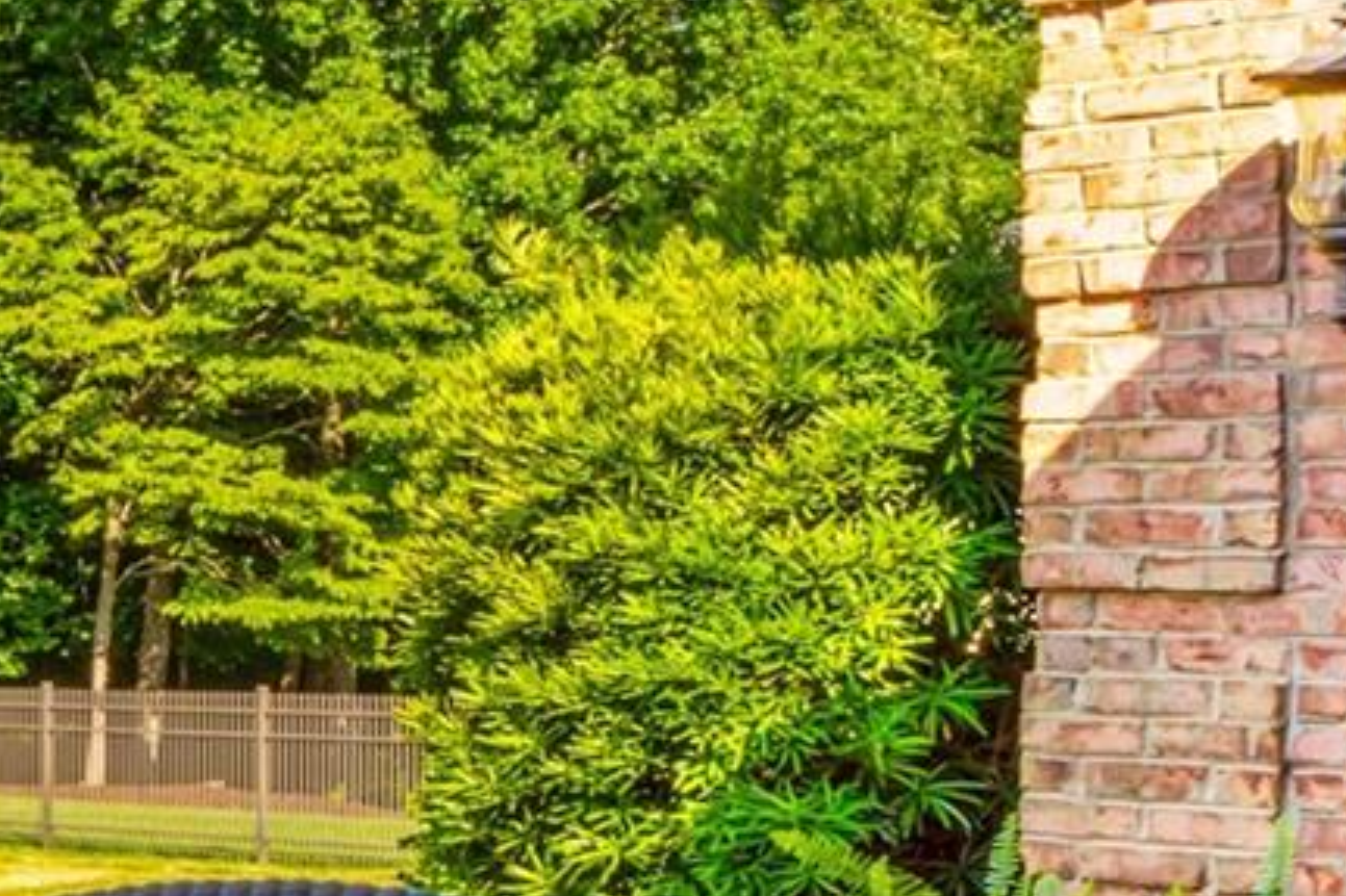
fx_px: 2840
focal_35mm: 76
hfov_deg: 17.5
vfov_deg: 17.9
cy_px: 514
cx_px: -1455
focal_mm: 16
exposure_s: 1/13
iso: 100
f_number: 16
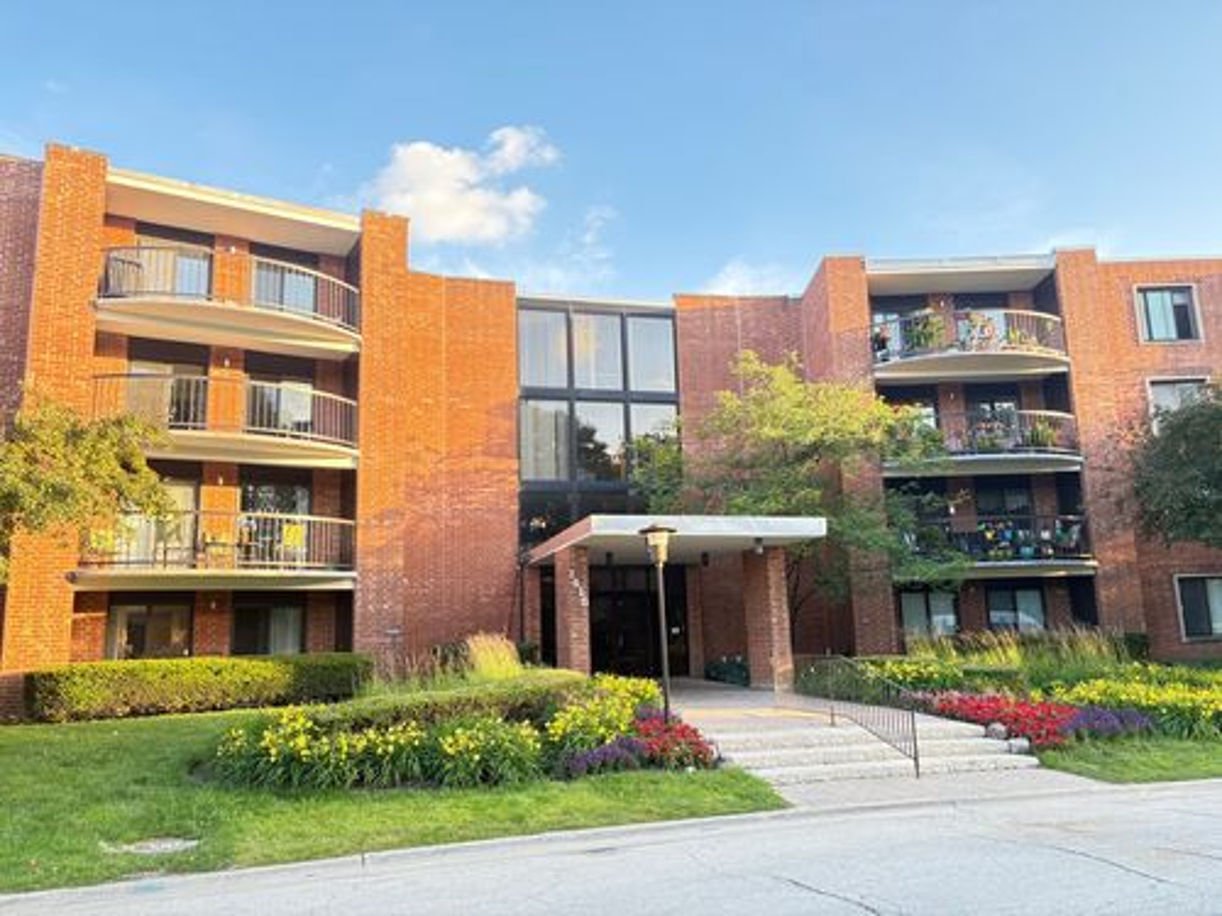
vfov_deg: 53.1
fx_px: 918
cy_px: 458
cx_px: 611
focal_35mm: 26
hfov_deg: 67.3
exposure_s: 1/217
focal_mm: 5.96
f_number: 1.6
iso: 125
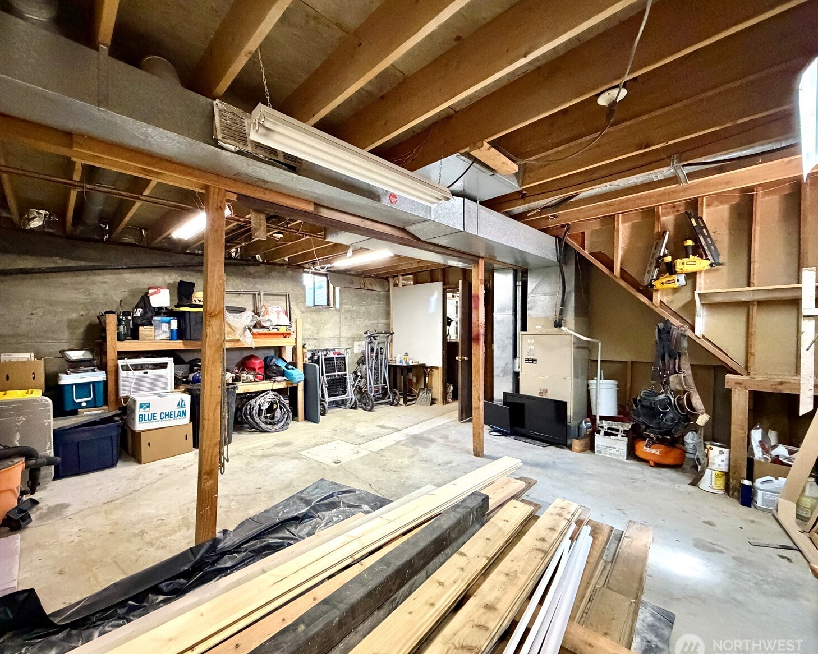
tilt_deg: -1.0
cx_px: 371
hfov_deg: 96.5
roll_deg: -0.8
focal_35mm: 15
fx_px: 363
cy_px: 335
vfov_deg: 84.0
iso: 1000
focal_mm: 2.22
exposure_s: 1/60
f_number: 2.2
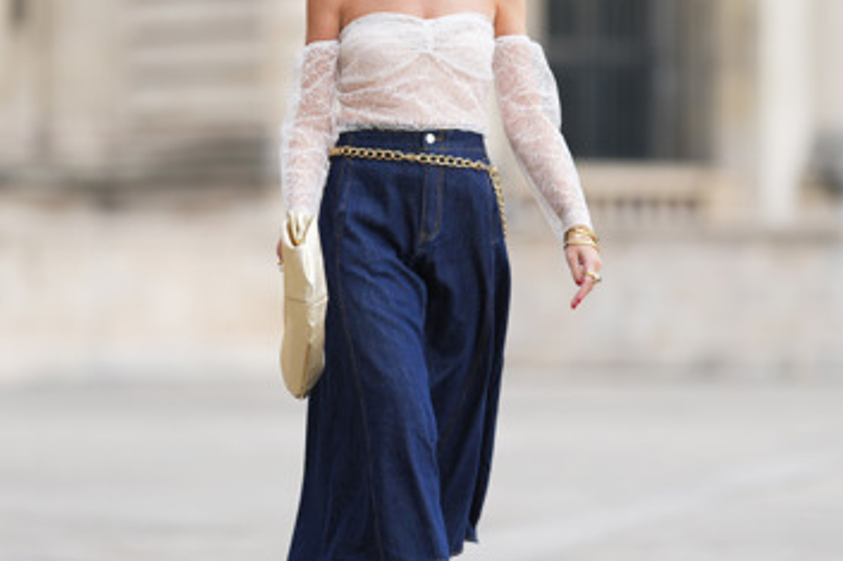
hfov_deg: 7.8
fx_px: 6179
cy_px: 248
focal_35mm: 264
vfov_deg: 5.2
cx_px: 344
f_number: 1.8
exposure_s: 1/1000
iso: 160
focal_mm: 135
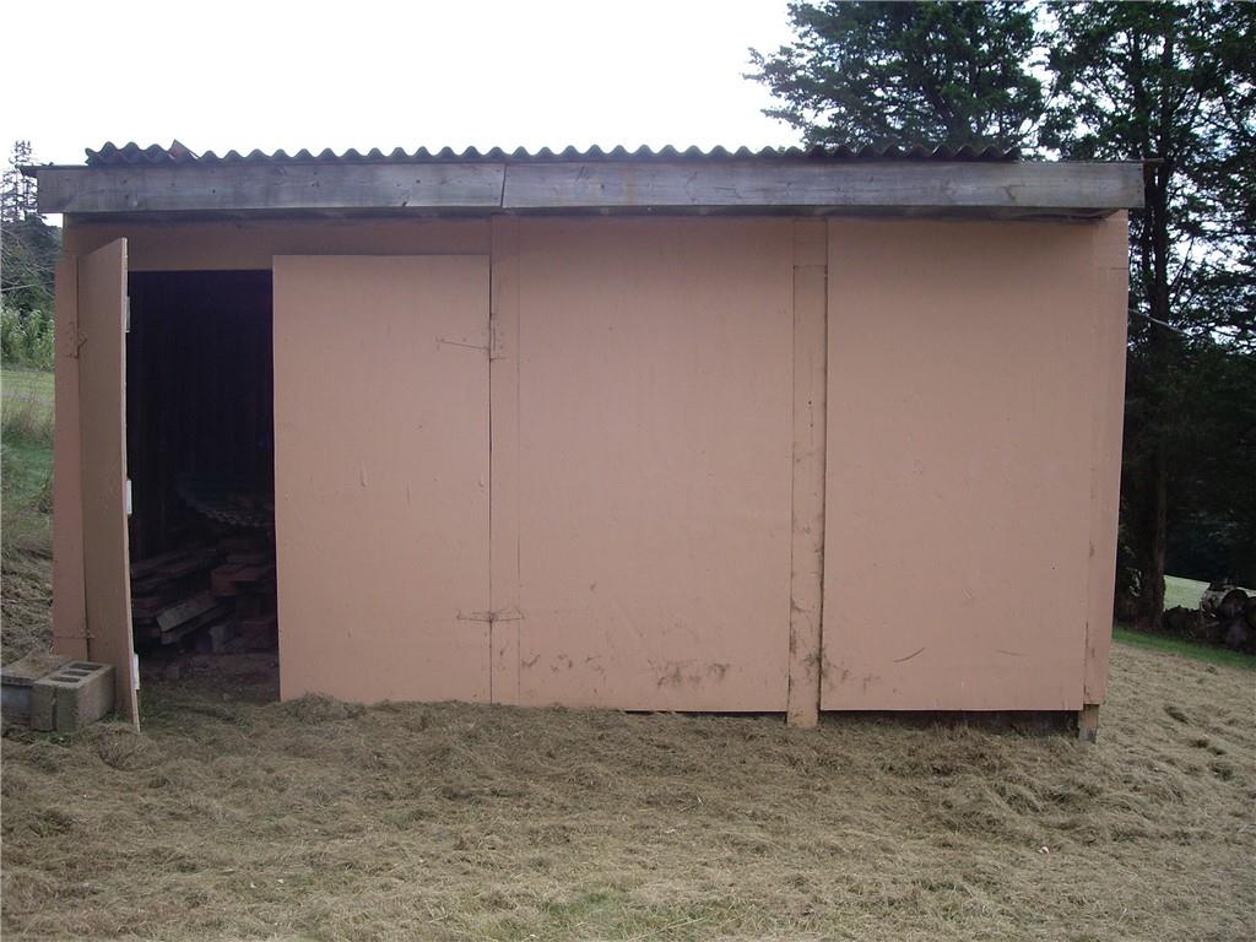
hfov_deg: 49.0
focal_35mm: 38
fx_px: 1379
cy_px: 471
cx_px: 628
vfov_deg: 37.7
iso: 64
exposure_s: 1/160
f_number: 4.3
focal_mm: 6.2
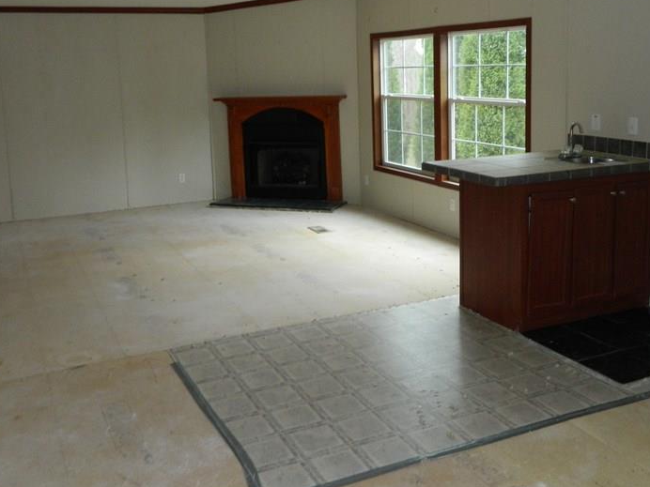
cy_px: 166
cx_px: 333
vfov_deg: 38.3
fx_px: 695
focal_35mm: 37
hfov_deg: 50.1
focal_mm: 4.5
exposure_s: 1/30
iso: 200
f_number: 3.1
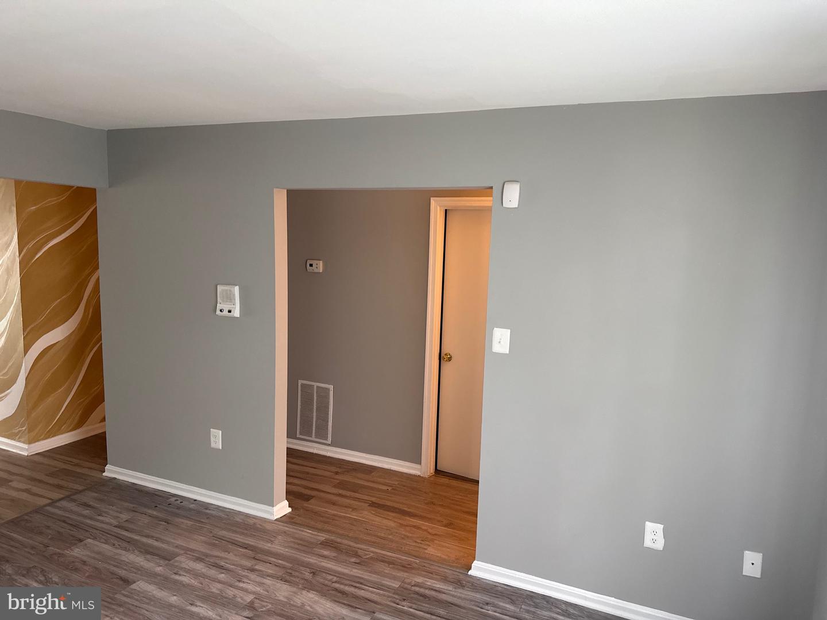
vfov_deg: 56.8
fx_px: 573
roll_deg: -2.3
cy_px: 310
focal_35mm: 24
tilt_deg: -6.2
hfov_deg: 71.6
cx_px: 414
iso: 250
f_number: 1.78
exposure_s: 1/60
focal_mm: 6.76
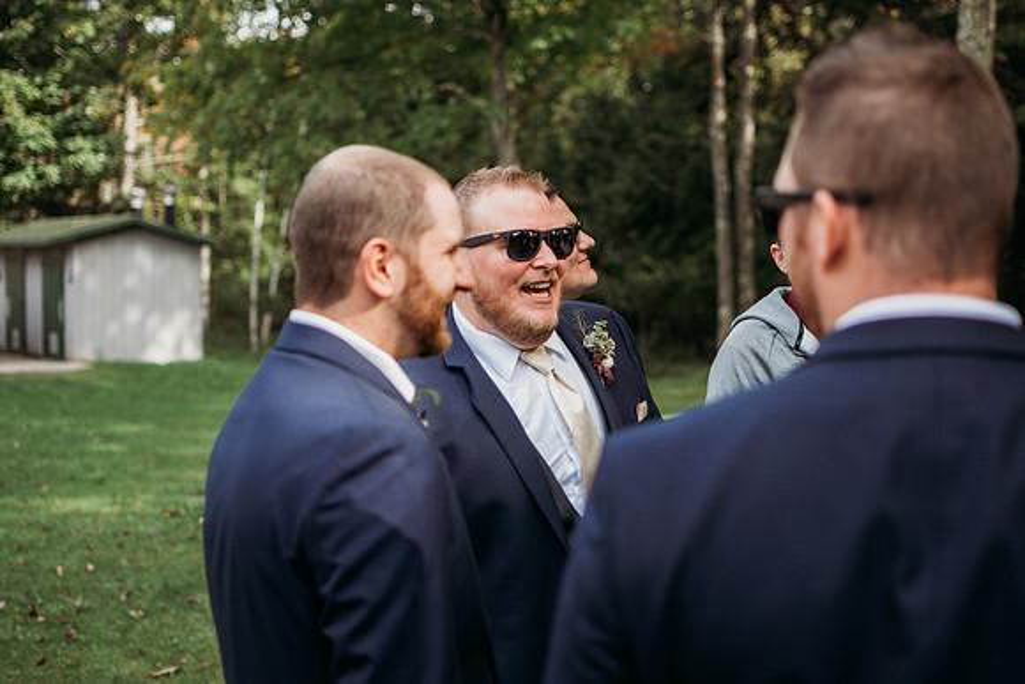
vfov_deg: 25.8
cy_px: 342
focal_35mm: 52
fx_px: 1495
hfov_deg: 37.8
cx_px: 512
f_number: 1.8
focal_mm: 35
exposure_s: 1/1250
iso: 250
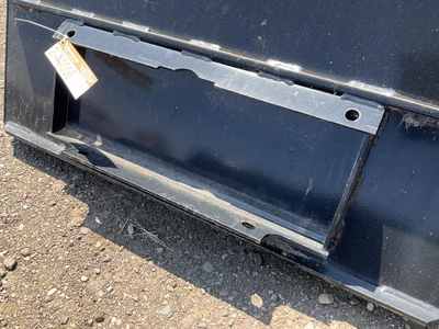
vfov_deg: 48.2
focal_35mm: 29
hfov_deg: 61.7
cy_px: 164
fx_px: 368
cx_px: 220
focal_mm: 3
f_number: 1.8
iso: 25
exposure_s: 1/394
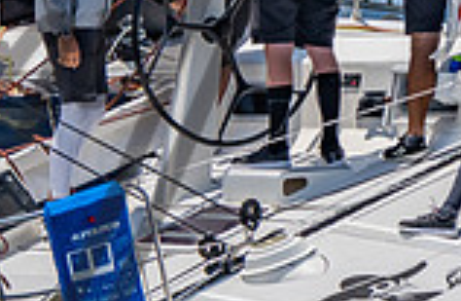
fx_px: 18581
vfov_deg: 0.9
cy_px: -219
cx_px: 207
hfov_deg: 1.4
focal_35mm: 1461
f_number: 5.6
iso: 320
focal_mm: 230
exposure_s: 1/2000
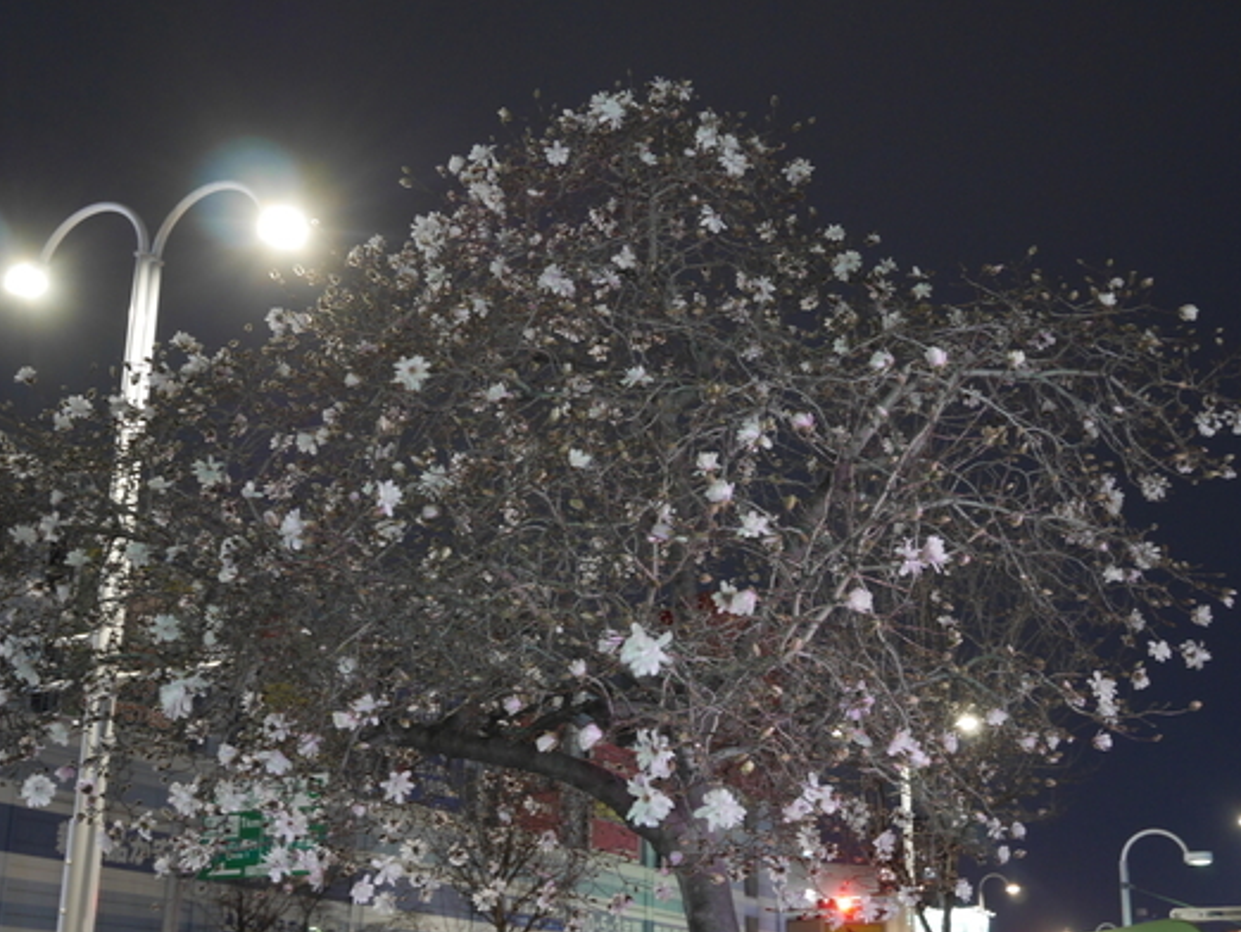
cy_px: 508
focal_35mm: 46
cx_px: 601
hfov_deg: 41.2
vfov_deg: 31.5
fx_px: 1650
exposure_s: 1/2
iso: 800
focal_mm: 20
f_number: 4.6
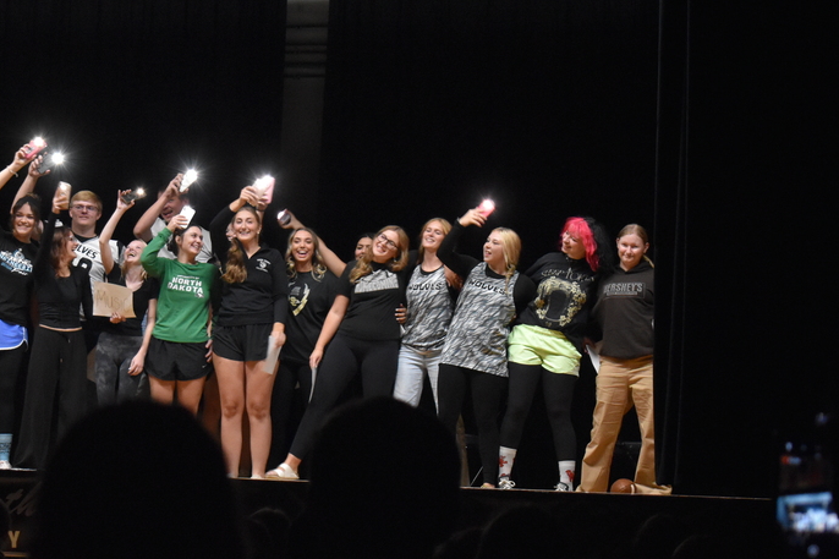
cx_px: 224
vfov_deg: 12.2
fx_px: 2609
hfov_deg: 18.2
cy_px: 248
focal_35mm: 112
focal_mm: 50
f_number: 5.6
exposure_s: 1/60
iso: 3200
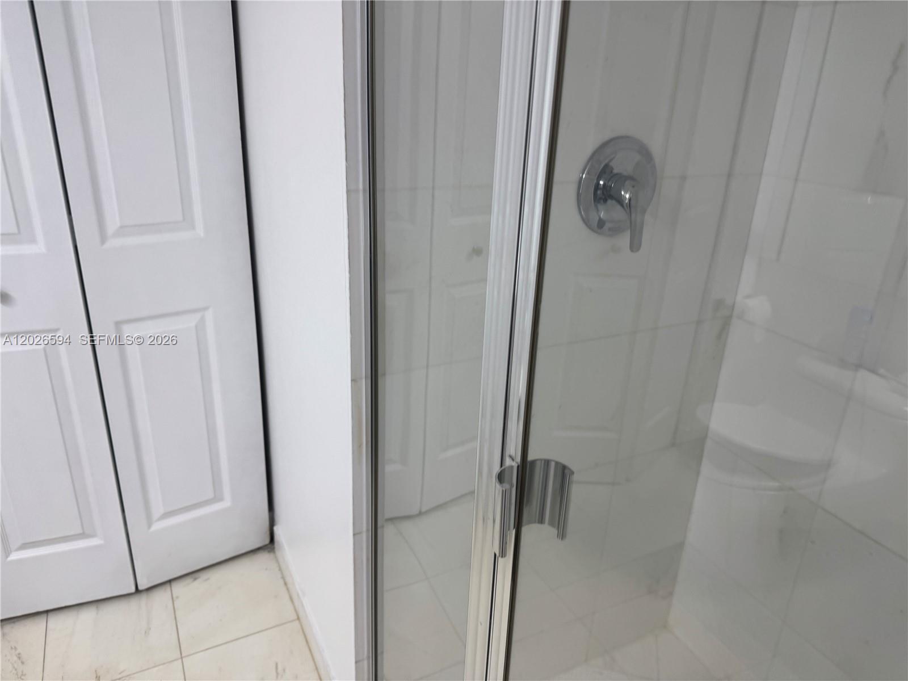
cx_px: 454
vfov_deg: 56.8
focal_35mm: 24
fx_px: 630
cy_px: 340
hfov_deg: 71.6
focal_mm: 6.76
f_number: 1.78
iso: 80
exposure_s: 1/120
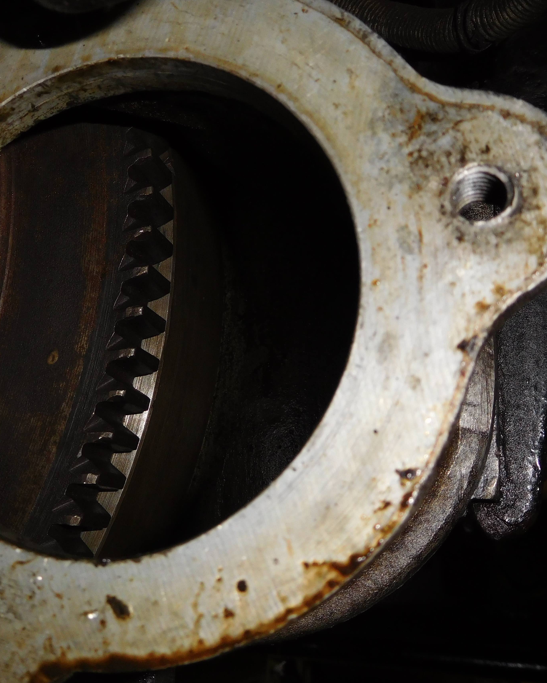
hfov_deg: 35.2
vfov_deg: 43.8
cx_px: 161
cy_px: 341
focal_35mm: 42
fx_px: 850
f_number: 7.2
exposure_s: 1/30
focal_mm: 5.7
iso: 200
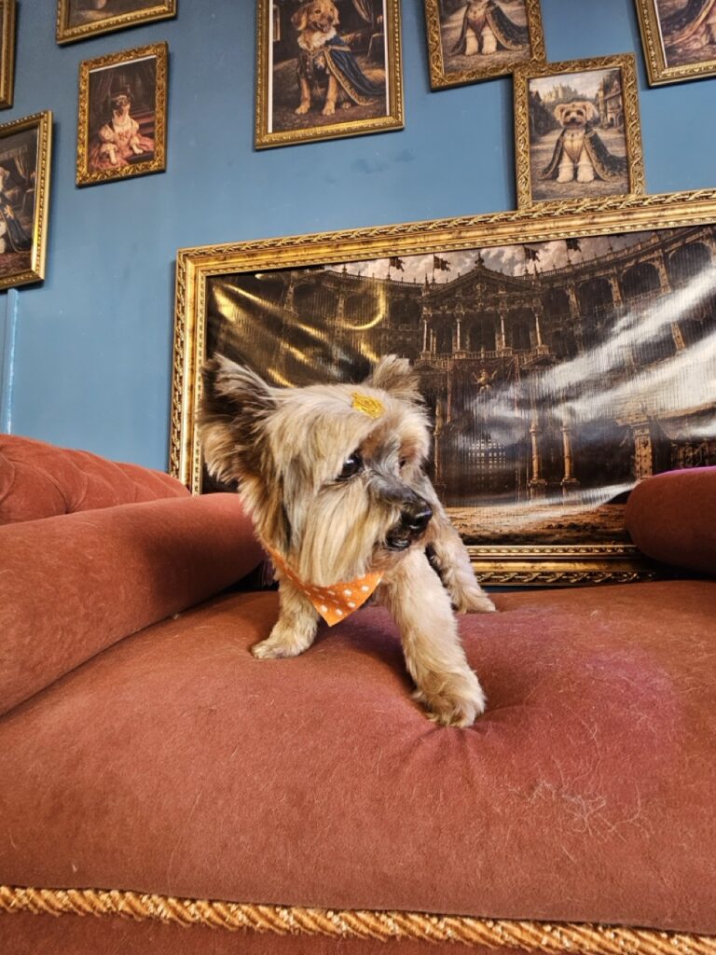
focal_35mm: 13
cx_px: 358
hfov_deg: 89.9
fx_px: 359
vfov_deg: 106.2
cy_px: 478
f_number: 2.2
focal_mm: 2.2
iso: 250
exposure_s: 1/60
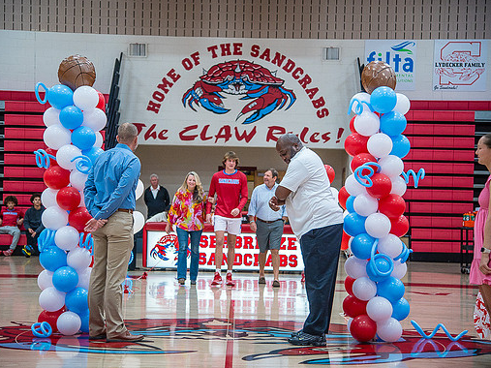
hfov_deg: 25.3
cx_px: 230
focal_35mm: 77
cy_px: 182
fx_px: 1092
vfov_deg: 19.1
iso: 2000
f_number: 4
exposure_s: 1/320
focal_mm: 70
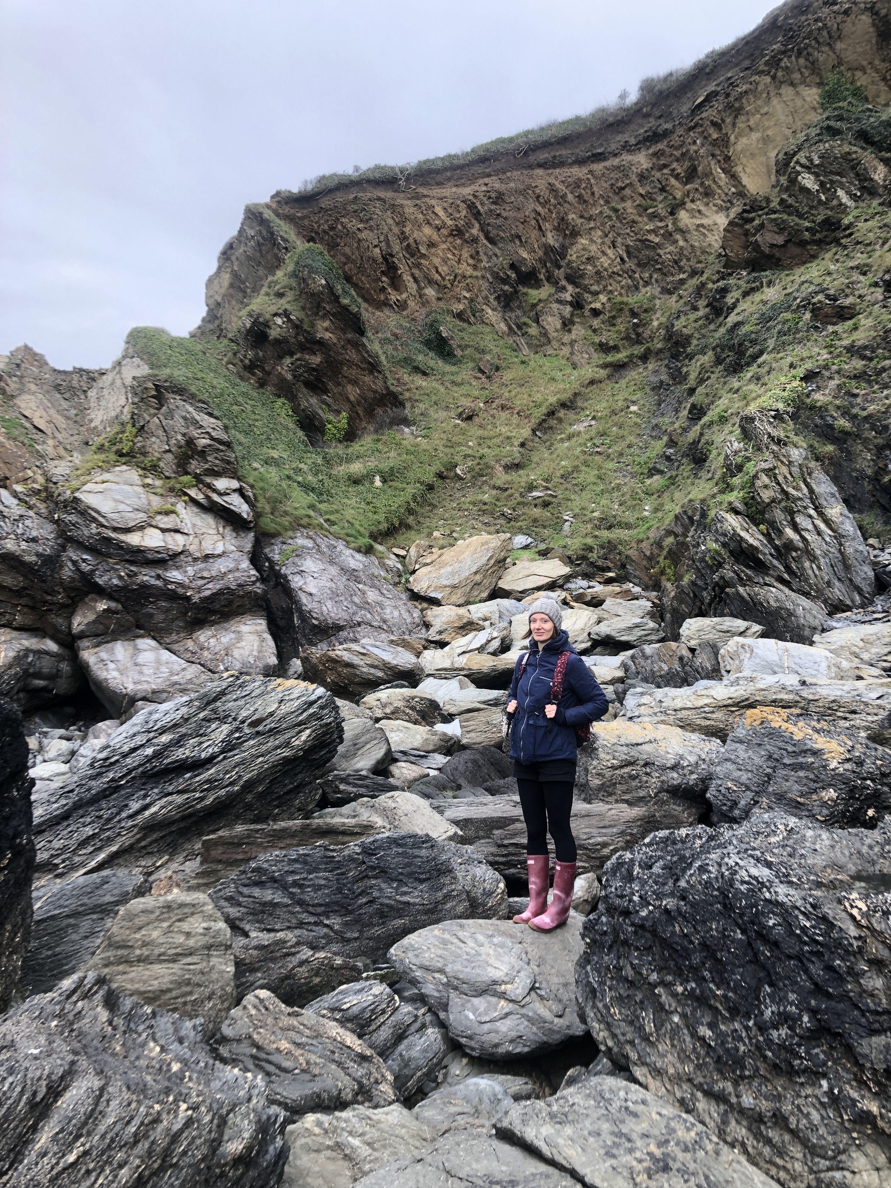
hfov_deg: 49.7
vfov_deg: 63.4
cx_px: 446
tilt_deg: +5.2
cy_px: 594
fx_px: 961
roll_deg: -2.5
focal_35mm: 28
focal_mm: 3.99
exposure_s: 1/125
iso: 20
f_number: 1.8
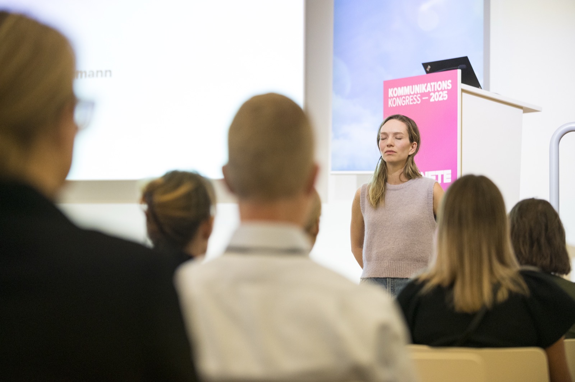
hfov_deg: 20.8
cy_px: 191
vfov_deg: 13.9
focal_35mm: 98
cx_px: 288
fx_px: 1564
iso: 4000
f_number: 2.8
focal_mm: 98
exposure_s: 1/320
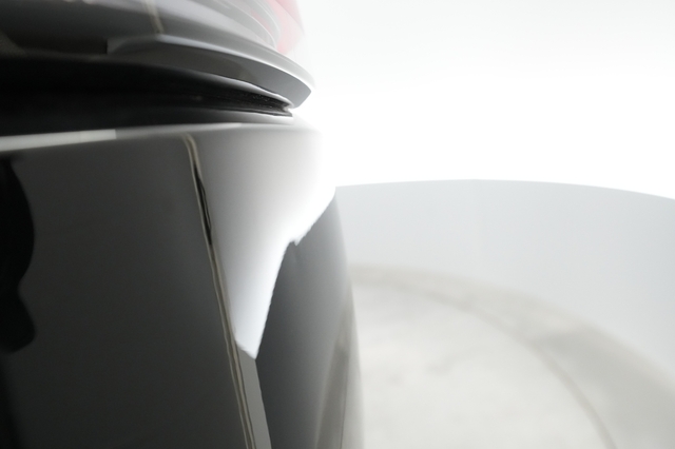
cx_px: 338
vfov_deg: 49.5
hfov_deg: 69.4
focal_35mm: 26
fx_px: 487
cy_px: 224
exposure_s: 1/125
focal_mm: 26
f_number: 5
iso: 6400
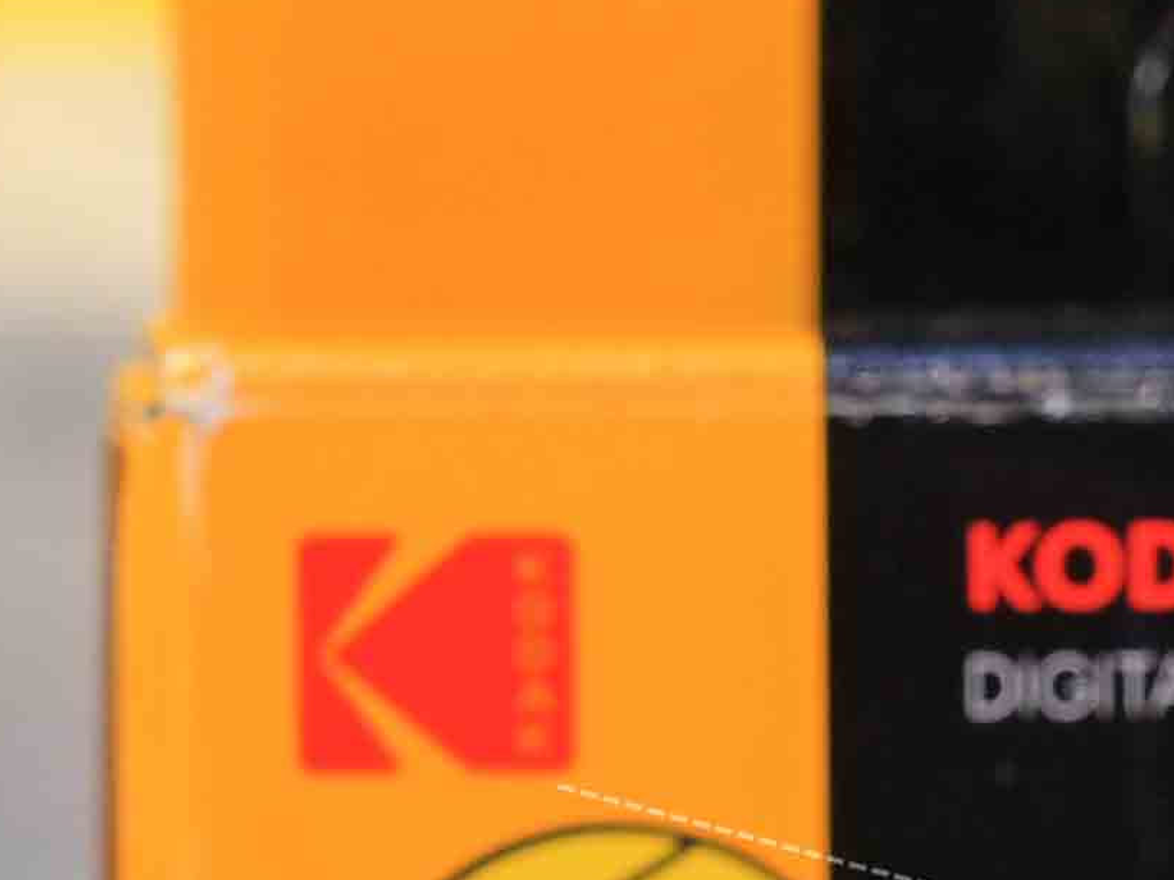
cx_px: 1572
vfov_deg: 2.8
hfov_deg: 3.7
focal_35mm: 535
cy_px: 1201
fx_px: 18142
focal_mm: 75
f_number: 6.3
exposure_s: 1/60
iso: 800
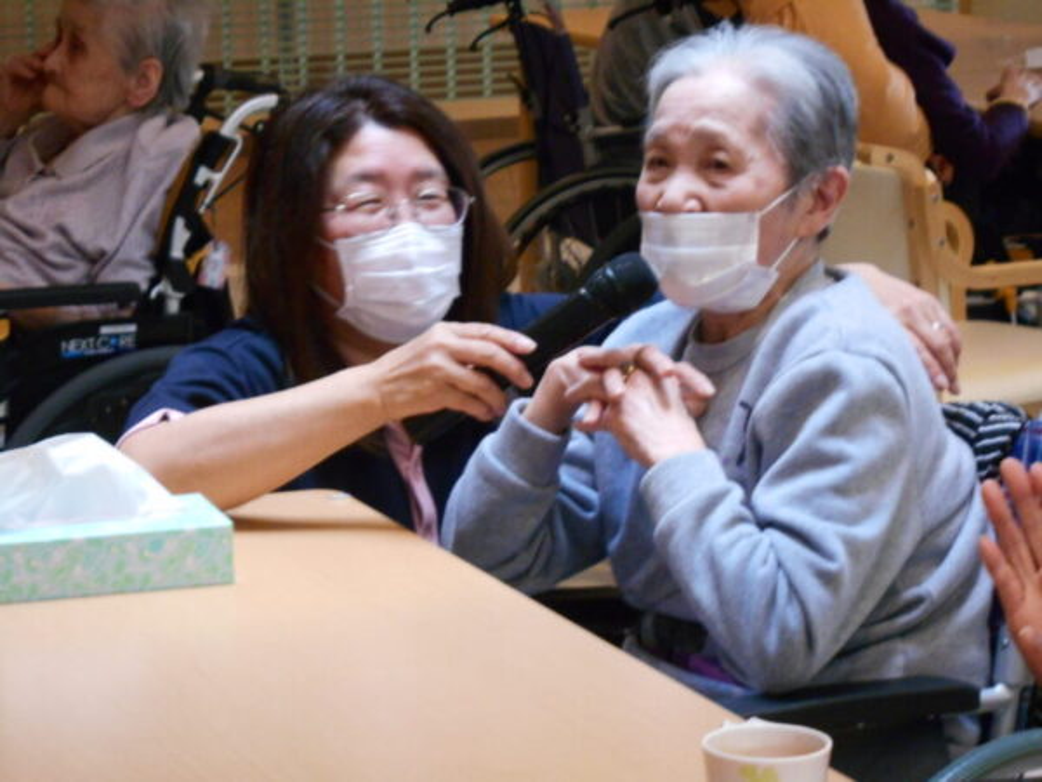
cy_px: 391
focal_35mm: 130
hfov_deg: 15.2
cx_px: 521
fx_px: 3913
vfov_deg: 11.4
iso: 500
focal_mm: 23
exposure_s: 1/30
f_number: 6.5
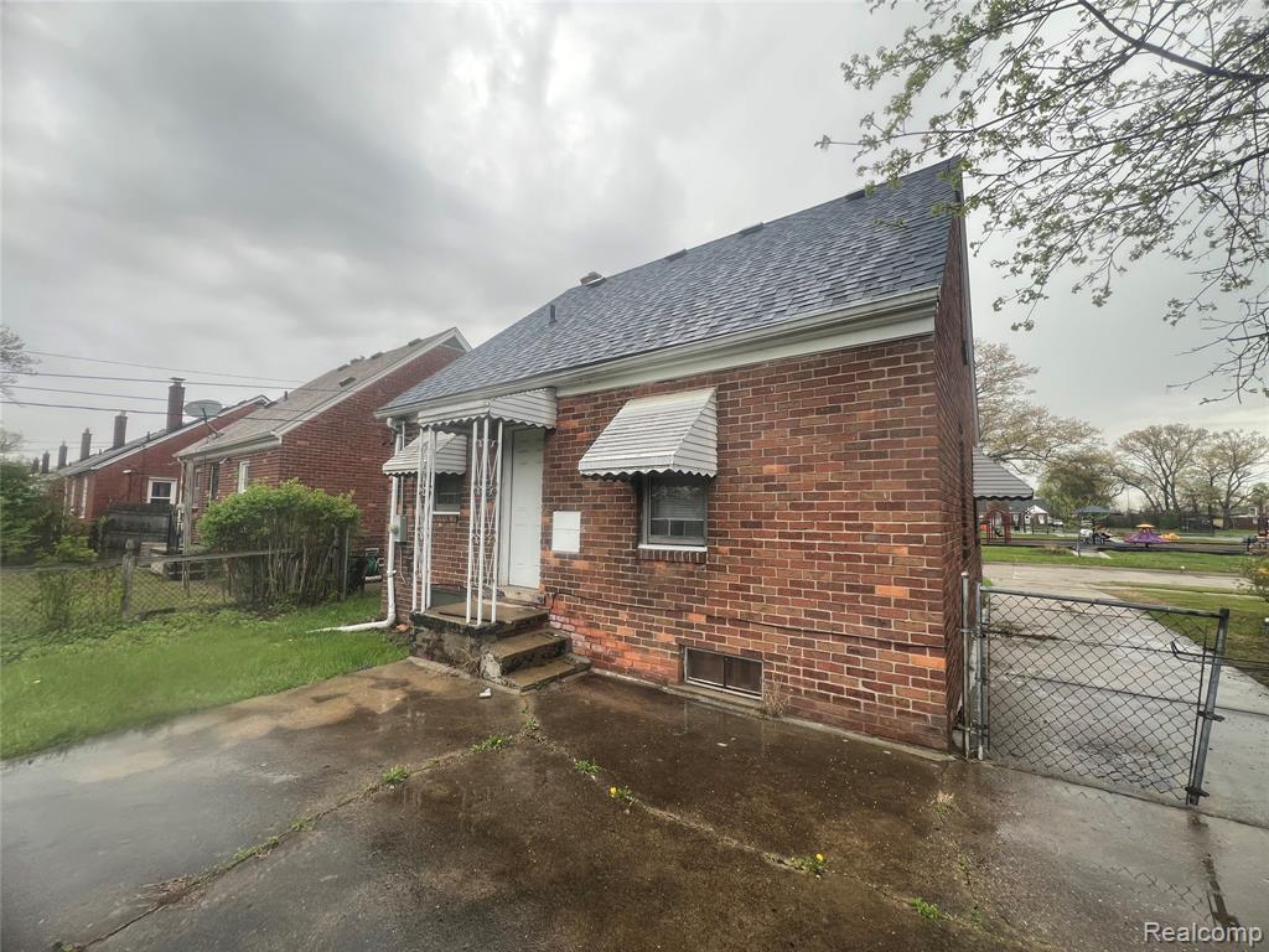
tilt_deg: +5.2
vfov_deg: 89.9
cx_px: 634
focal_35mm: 13
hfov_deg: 106.2
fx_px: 477
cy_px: 476
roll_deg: +0.5
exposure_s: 1/282
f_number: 1.8
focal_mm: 1.57
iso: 32
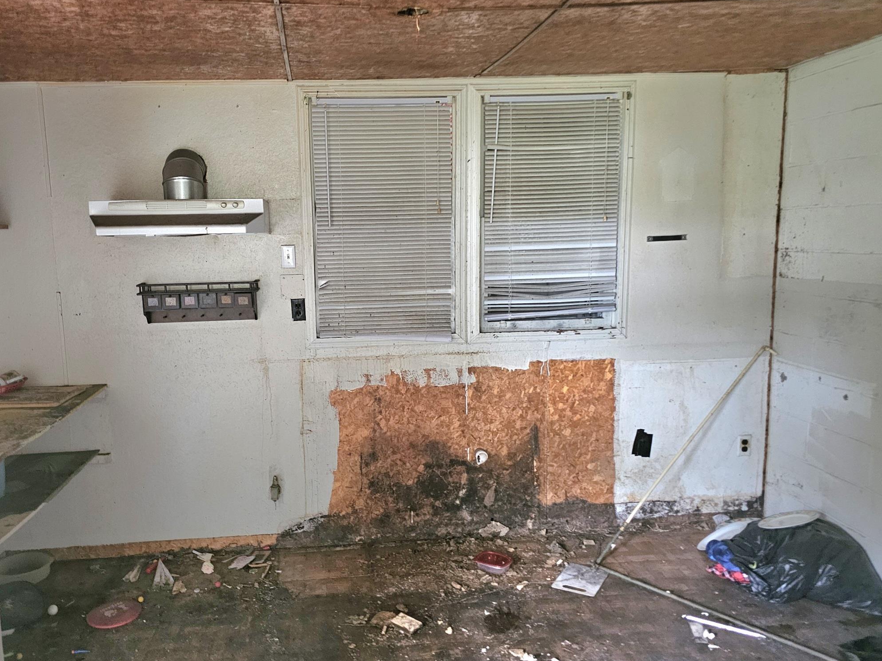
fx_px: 688
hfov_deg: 64.9
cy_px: 341
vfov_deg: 51.3
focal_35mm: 27
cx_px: 368
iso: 640
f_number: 1.7
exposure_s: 1/24
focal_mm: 6.3
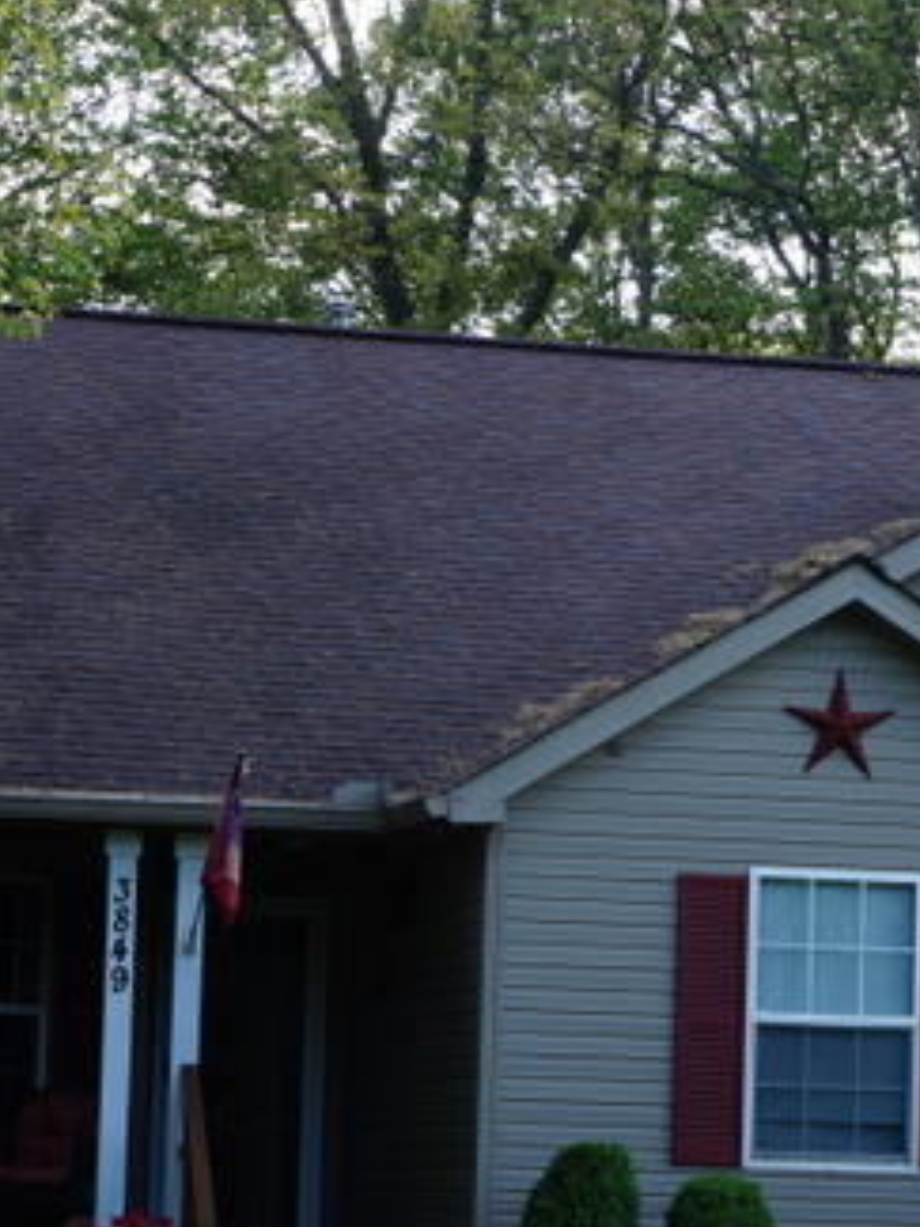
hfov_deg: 11.6
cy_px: 782
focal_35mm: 128
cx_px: 659
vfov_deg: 15.4
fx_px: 4536
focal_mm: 36
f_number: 8
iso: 100
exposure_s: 1/80
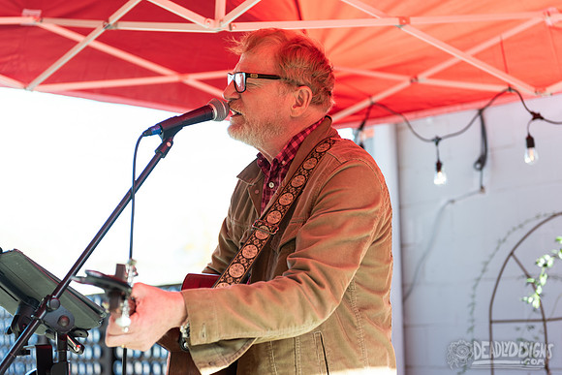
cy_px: 188
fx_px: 1031
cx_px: 281
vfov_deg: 20.6
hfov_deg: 30.5
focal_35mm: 66
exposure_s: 1/250
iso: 200
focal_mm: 66
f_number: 3.5
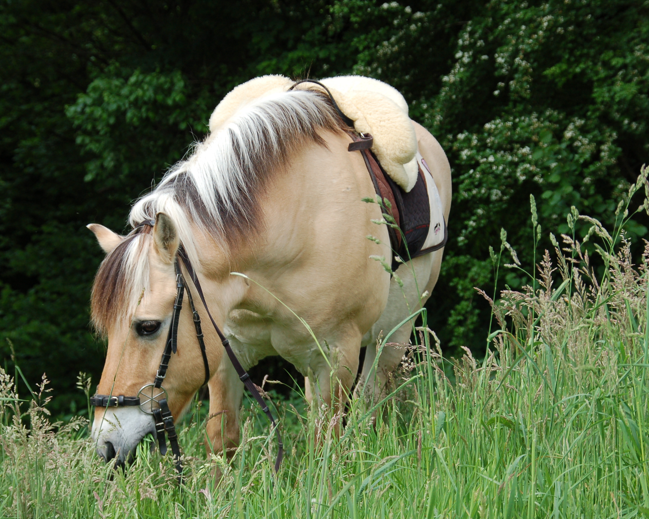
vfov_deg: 12.5
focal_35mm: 124
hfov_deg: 15.6
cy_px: 282
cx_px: 294
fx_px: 2375
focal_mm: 65
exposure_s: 1/500
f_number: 5.6
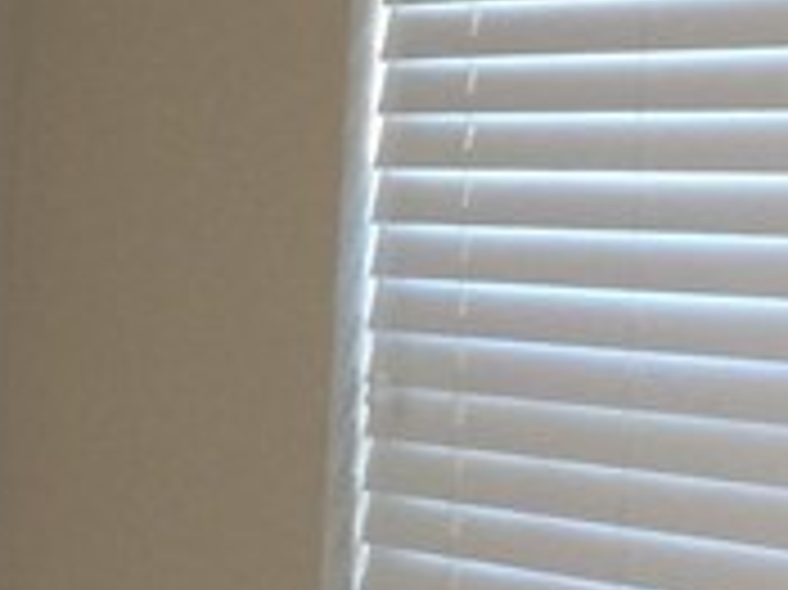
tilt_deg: -8.1
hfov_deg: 9.7
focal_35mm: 170
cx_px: -1360
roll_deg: +0.4
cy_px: 604
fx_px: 3867
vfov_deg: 8.7
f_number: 2.2
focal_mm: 4.15
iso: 40
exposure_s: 1/30
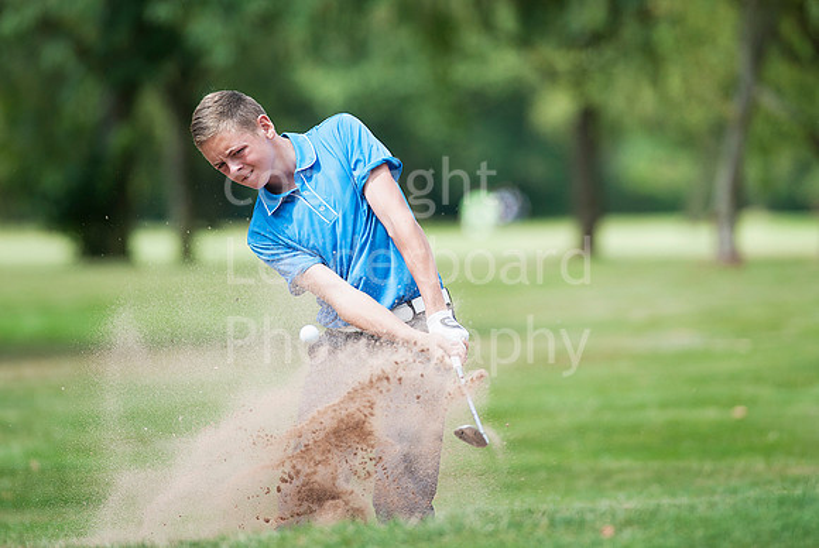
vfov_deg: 4.6
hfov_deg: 6.9
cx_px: 410
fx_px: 6832
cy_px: 274
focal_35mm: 300
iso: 320
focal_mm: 300
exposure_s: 1/1600
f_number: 4
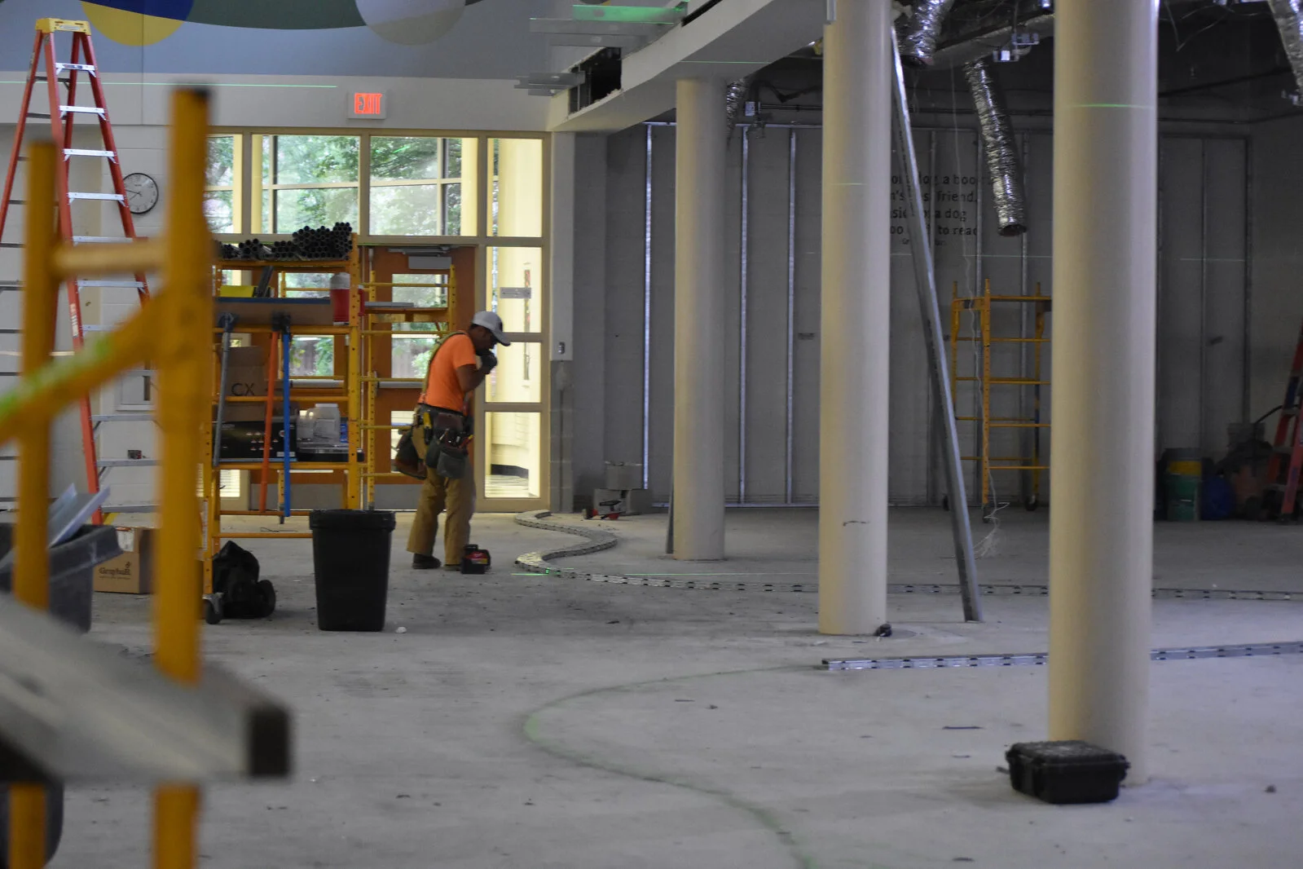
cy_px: 434
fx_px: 2986
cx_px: 652
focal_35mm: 82
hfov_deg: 24.6
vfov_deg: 16.6
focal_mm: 55
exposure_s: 1/60
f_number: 4
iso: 4000
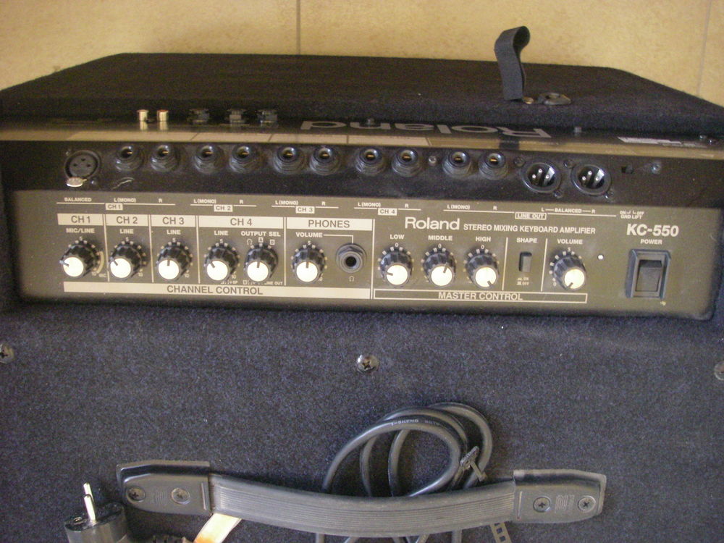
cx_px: 362
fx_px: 795
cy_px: 272
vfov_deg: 37.7
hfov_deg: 49.0
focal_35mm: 38
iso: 400
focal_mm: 6.3
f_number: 3.3
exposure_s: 1/6
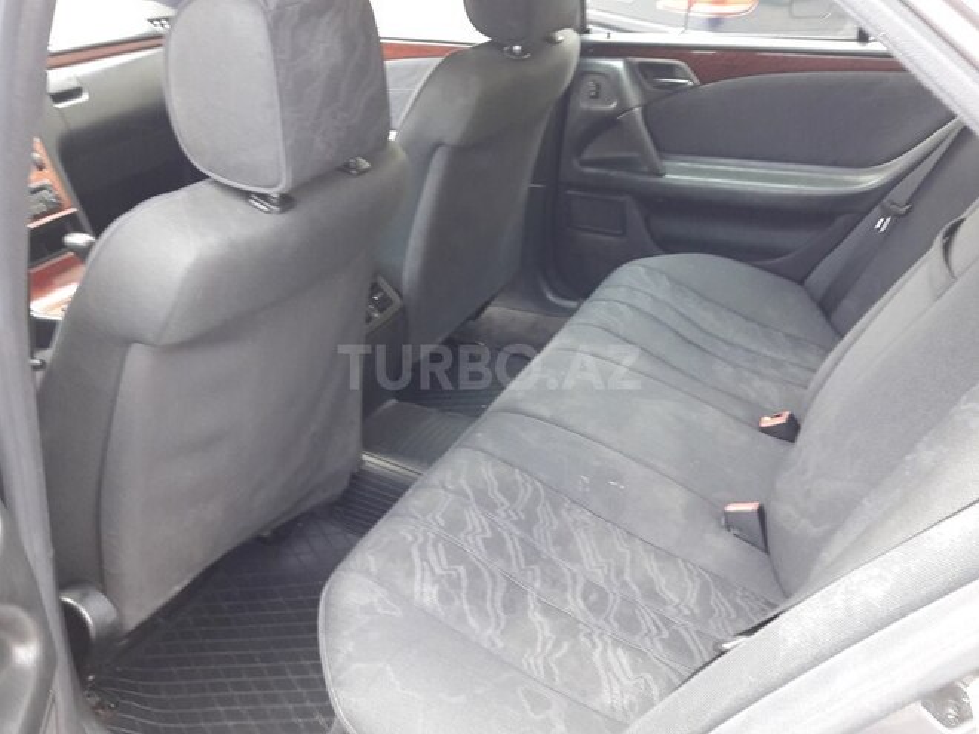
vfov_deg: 49.7
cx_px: 490
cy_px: 367
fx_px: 792
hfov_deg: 63.4
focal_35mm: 28
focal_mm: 3.7
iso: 100
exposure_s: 1/33
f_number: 1.9
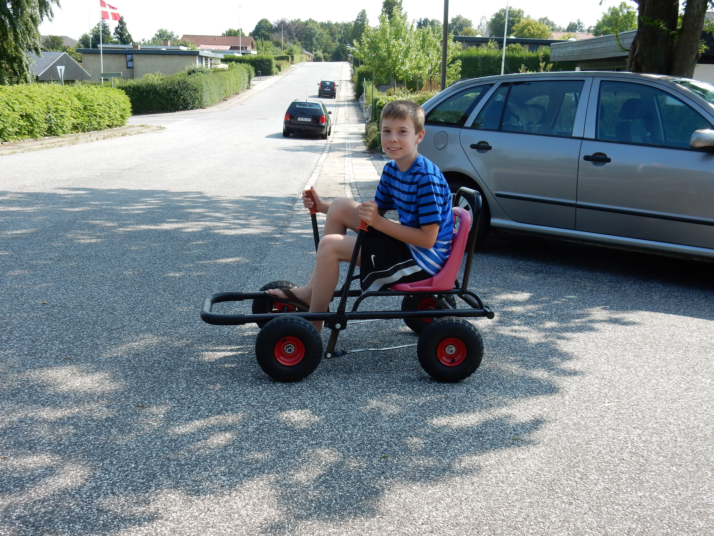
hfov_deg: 51.4
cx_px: 357
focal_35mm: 36
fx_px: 743
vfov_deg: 39.7
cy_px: 268
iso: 125
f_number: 4
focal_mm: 6.4
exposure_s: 1/500
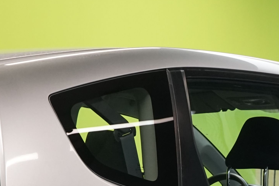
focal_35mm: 120
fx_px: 930
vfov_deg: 10.7
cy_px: 333
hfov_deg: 17.1
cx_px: 145
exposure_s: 1/30
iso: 1250
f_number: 6.3
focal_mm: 29
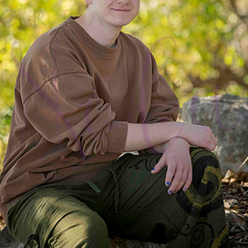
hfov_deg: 9.2
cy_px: 50
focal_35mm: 190
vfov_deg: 9.2
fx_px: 1540
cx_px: 122
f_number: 4
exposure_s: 1/640
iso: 400
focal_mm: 135
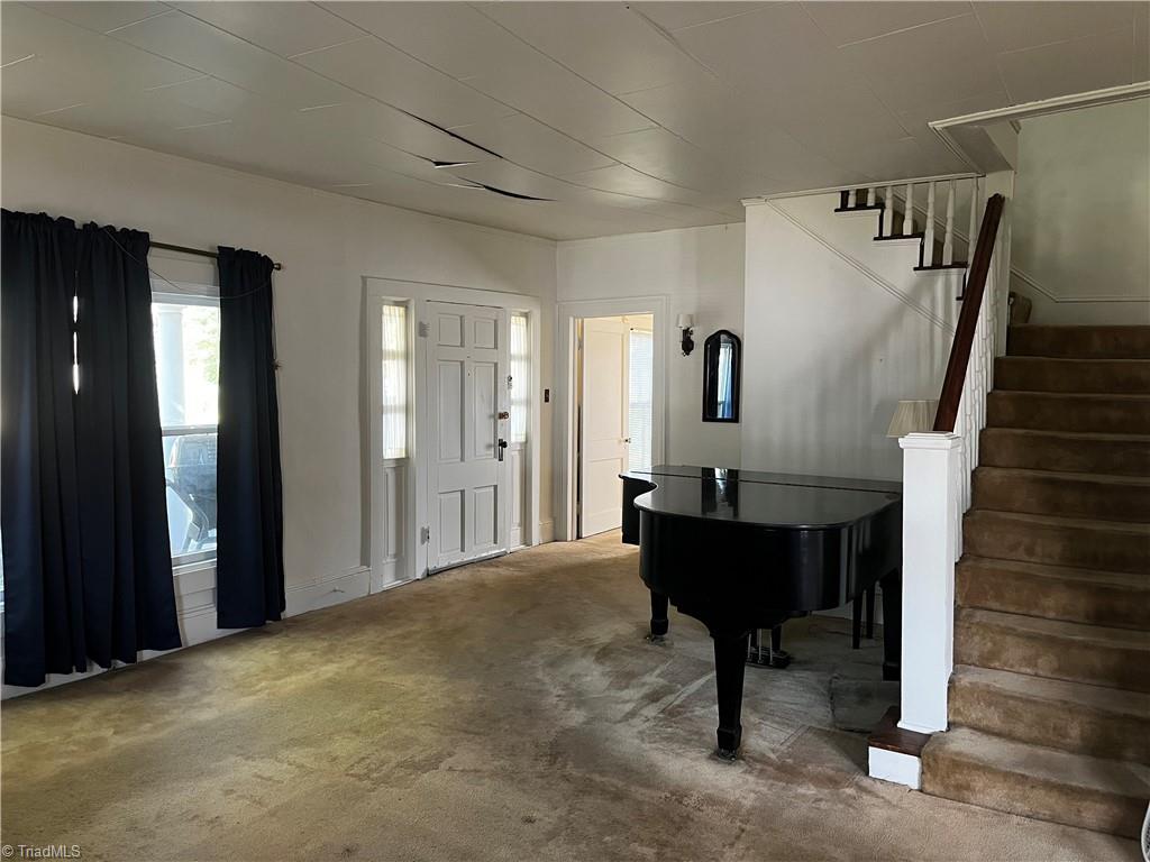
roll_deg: -0.6
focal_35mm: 26
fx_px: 864
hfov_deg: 67.3
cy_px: 431
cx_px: 575
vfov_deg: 53.1
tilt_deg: -3.8
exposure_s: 1/60
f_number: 1.6
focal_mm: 5.1
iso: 250
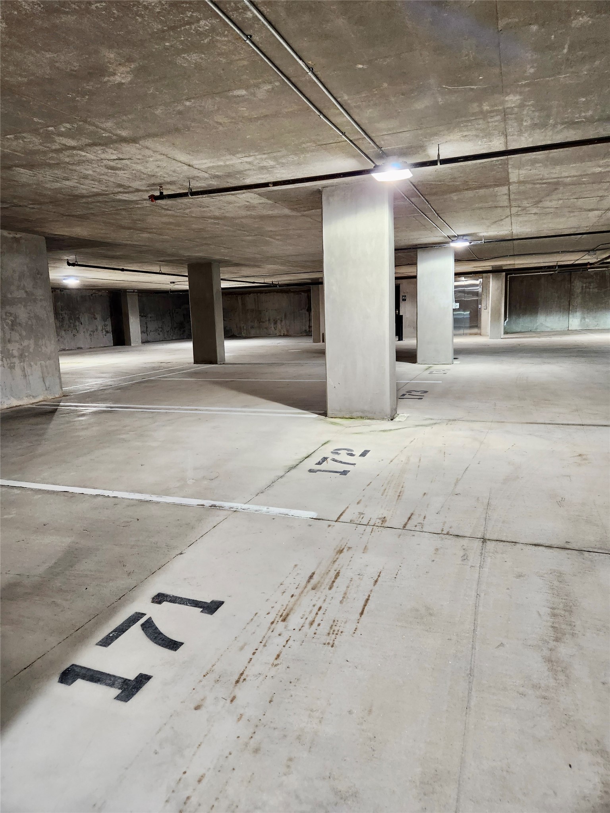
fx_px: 540
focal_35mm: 23
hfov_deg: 58.9
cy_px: 406
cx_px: 305
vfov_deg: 73.9
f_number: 1.8
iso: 200
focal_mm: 5.4
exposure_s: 1/120
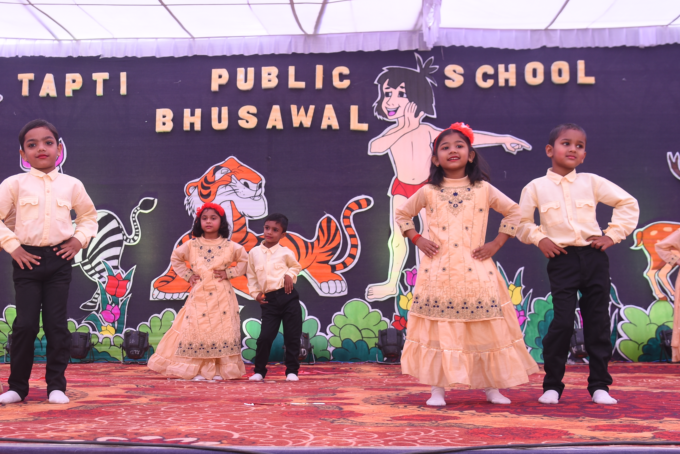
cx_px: 264
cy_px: 230
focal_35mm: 45
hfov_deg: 43.3
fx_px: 850
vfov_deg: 29.9
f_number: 5
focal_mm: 30
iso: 200
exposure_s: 1/160
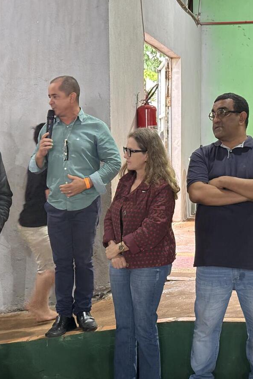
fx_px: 769
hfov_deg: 18.7
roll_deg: +0.3
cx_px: 102
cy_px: 188
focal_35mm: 73
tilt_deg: -4.1
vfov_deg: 27.7
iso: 250
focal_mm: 5.96
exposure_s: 1/30
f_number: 1.6
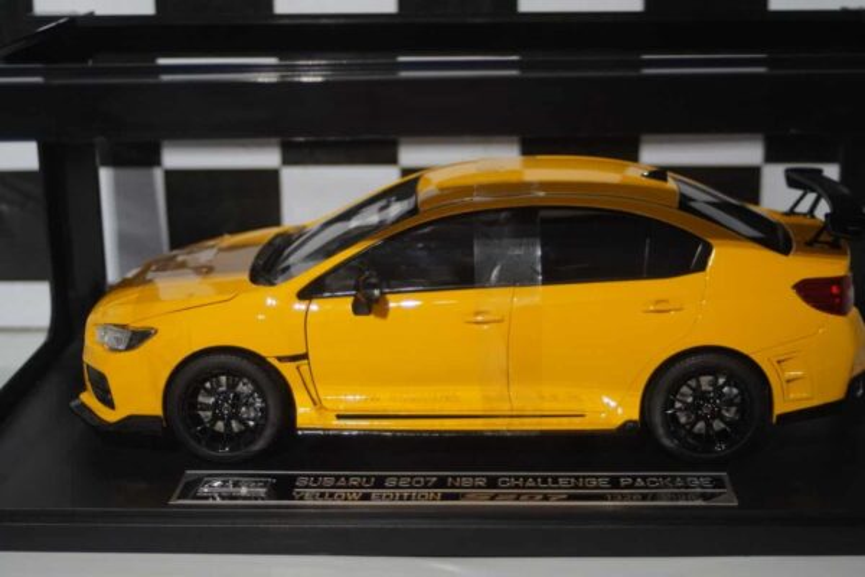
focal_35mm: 60
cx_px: 432
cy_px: 288
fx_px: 1442
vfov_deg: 22.6
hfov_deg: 33.4
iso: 1600
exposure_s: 1/160
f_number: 4.5
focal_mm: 40
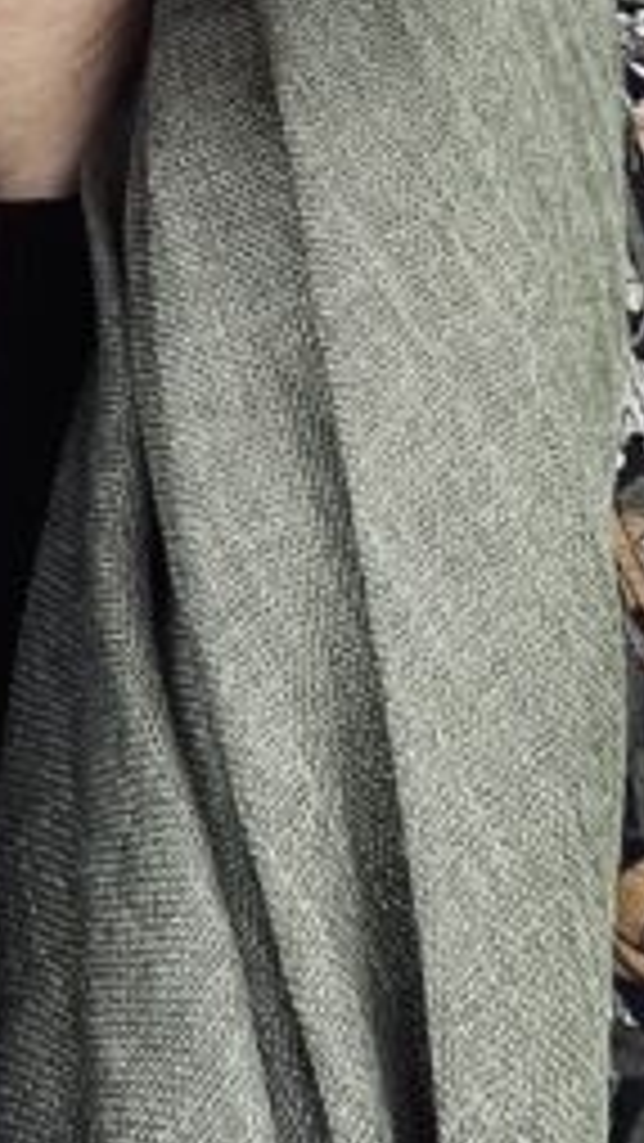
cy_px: -837
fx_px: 4005
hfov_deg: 9.2
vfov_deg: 14.5
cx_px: 81
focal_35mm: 132
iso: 100
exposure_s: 1/62
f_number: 2.2
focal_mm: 2.71
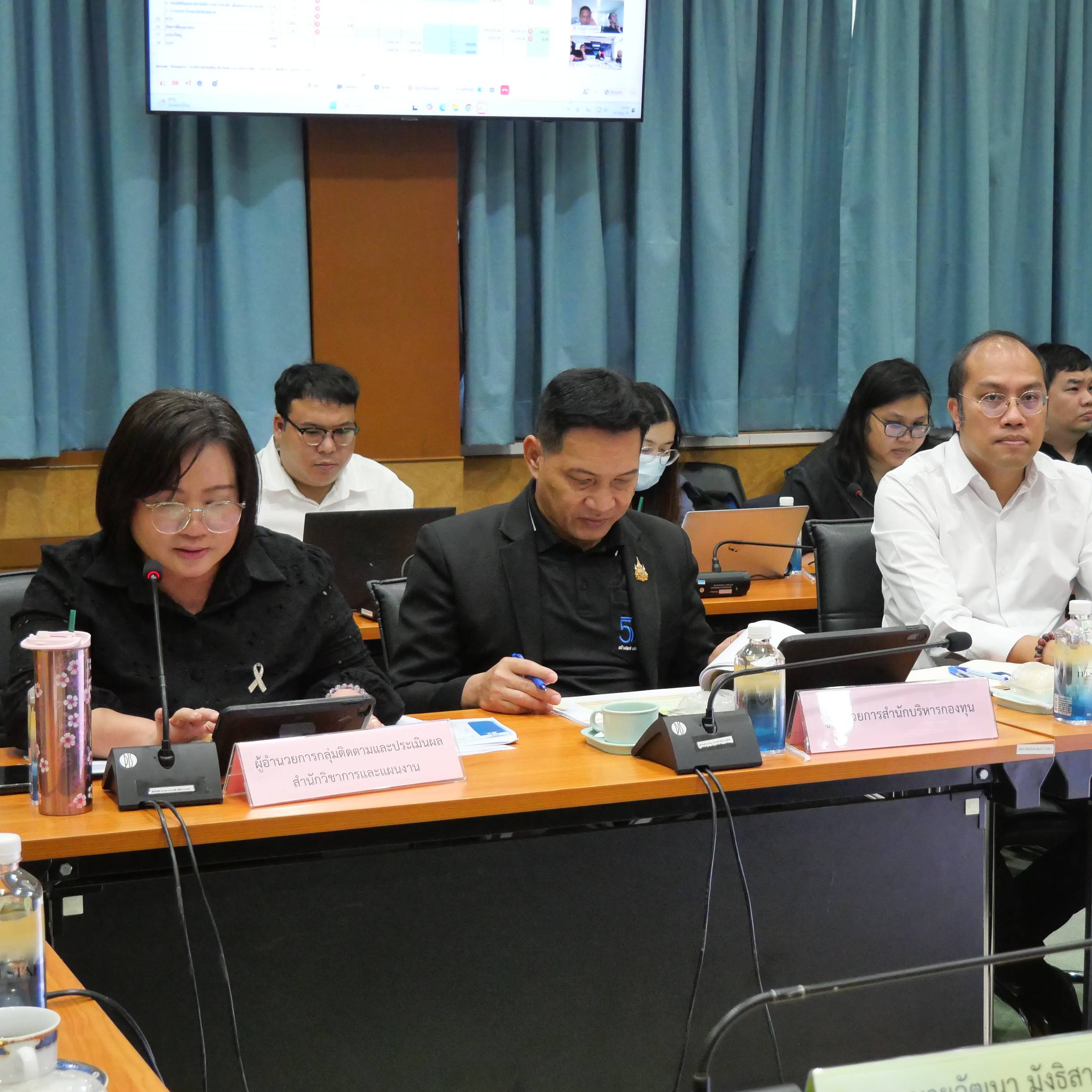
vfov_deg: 29.6
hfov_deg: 29.4
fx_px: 2070
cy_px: 545
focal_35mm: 58
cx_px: 683
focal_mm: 22
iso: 3200
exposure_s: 1/100
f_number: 4.5
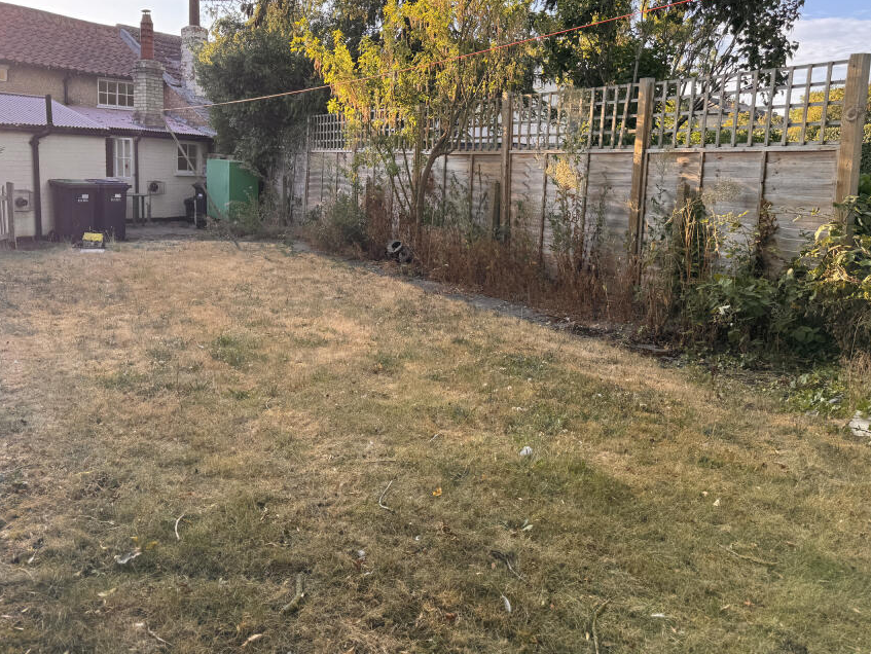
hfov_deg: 61.6
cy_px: 276
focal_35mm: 29
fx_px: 730
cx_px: 401
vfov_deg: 48.1
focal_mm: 6.76
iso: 80
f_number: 1.78
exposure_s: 1/425
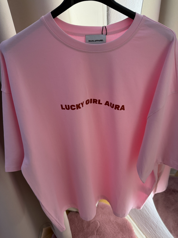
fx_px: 165
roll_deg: +4.3
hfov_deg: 56.8
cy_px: 119
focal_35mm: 24
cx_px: 89
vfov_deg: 71.6
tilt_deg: -31.1
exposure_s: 1/121
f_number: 1.78
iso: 200
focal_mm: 6.76
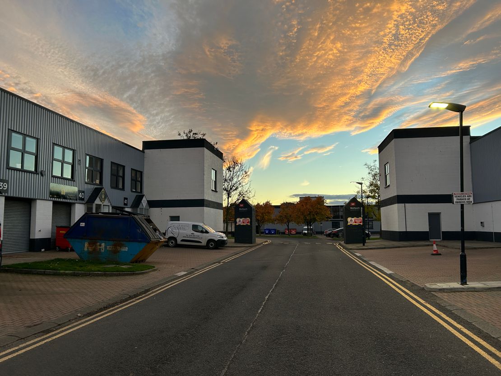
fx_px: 376
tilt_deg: +4.9
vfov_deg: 53.1
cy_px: 188
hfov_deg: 67.3
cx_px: 250
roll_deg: +0.8
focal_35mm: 26
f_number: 1.5
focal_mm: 5.7
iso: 50
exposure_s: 1/389
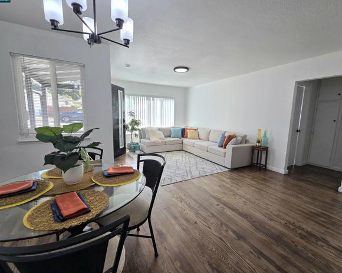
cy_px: 138
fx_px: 142
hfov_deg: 100.7
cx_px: 175
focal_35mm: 14
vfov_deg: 88.0
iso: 50
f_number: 2.2
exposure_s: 1/122
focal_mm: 2.2
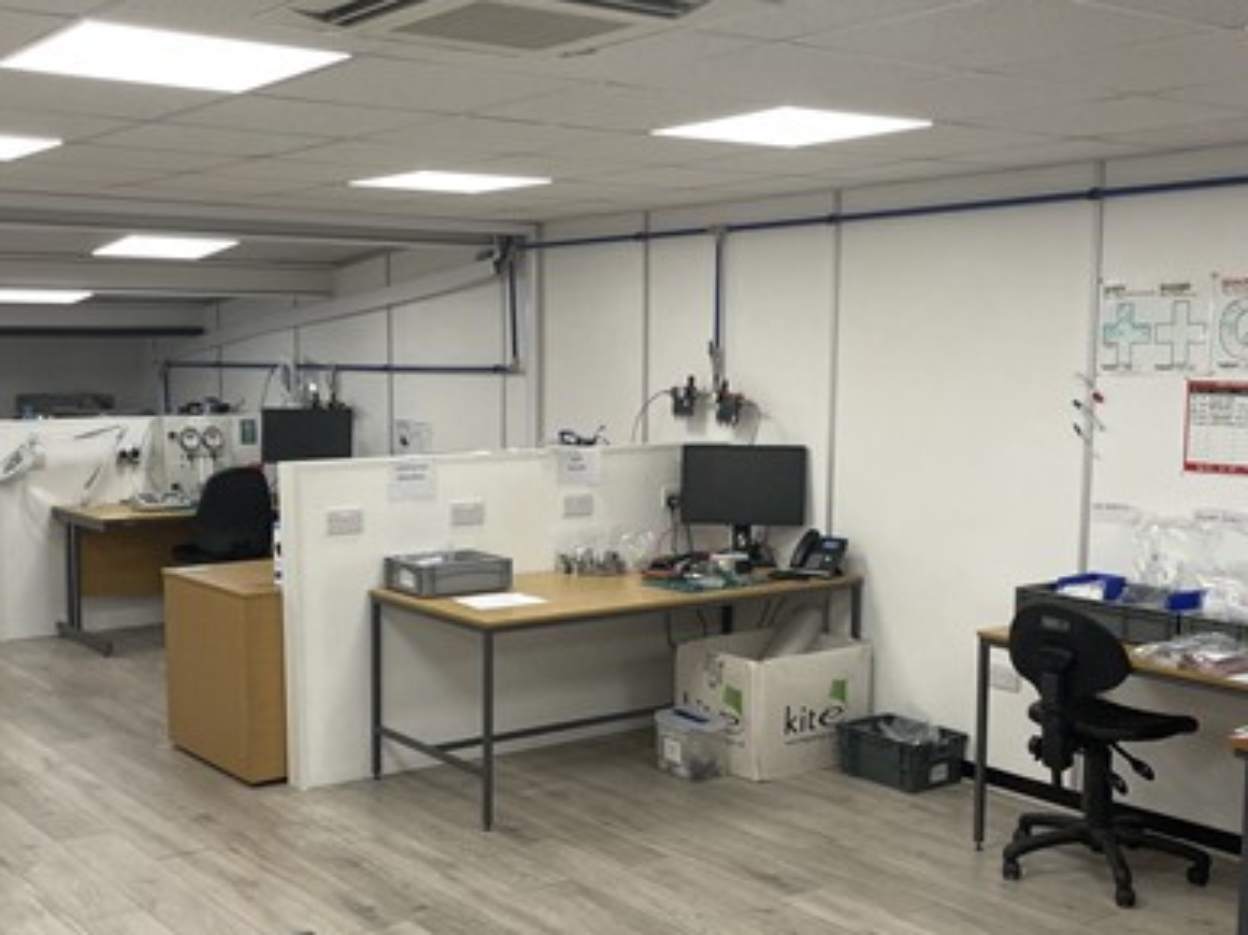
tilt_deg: -5.1
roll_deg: -0.1
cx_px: 564
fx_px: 1550
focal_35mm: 43
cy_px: 545
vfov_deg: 33.5
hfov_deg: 43.8
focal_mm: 4.2
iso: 64
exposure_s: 1/100
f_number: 1.6
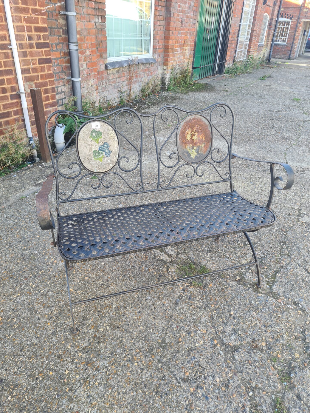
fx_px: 310
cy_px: 206
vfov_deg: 67.3
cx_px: 155
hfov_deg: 53.1
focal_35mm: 26
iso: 50
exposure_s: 1/172
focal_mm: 5.4
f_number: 1.8
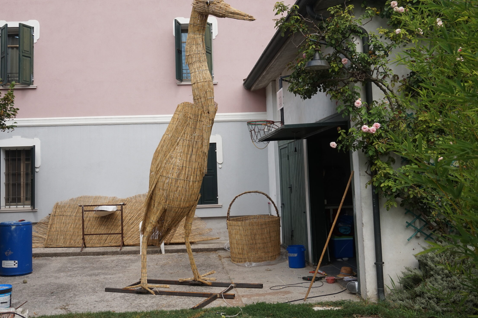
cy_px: 136
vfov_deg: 35.0
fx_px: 504
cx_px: 218
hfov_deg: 50.6
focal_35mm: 38
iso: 100
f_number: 7.1
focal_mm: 22
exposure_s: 1/250
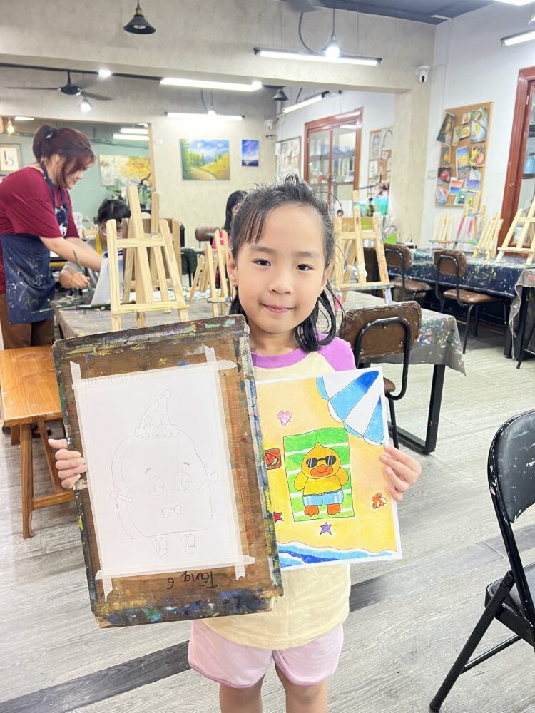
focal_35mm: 26
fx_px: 536
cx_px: 268
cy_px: 356
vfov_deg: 67.3
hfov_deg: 53.1
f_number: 1.5
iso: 125
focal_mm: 5.7
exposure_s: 1/50
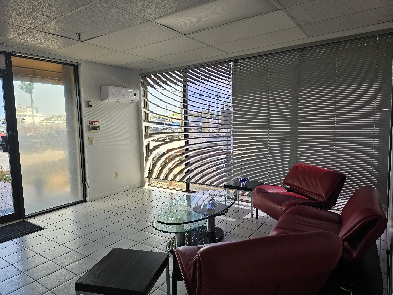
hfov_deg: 73.9
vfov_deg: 58.9
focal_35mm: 23
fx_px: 261
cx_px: 196
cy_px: 148
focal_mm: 6.3
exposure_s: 1/120
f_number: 1.7
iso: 32
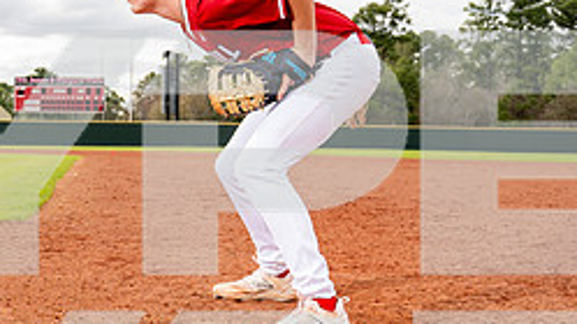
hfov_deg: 30.9
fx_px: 1010
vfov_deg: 18.3
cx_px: 97
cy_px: 154
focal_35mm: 66
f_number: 4
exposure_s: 1/250
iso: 100
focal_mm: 27
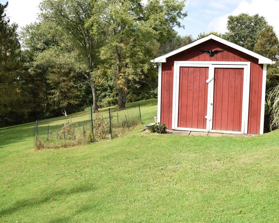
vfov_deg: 47.1
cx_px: 164
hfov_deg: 56.9
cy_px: 111
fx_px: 256
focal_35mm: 31
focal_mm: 18
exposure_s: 1/200
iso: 100
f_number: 6.3
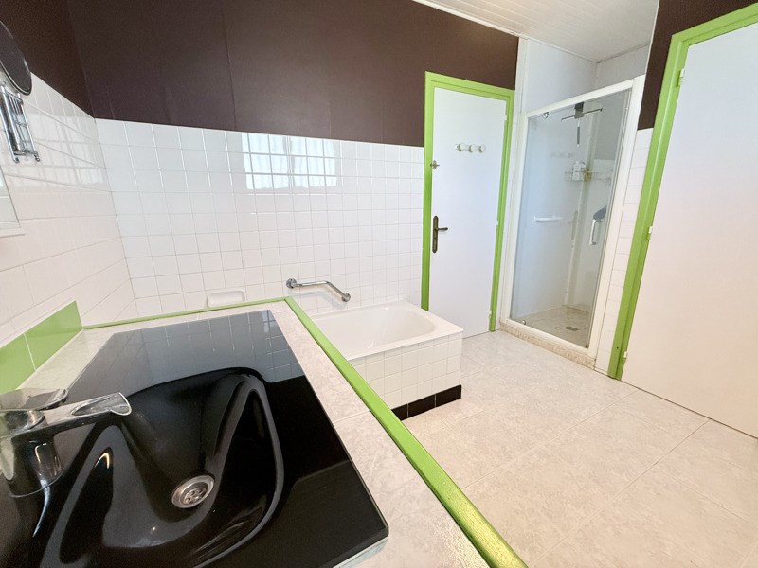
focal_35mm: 14
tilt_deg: -13.3
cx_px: 379
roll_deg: +1.0
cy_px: 284
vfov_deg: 85.7
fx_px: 307
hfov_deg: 102.1
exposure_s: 1/100
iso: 250
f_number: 2.2
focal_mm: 2.22
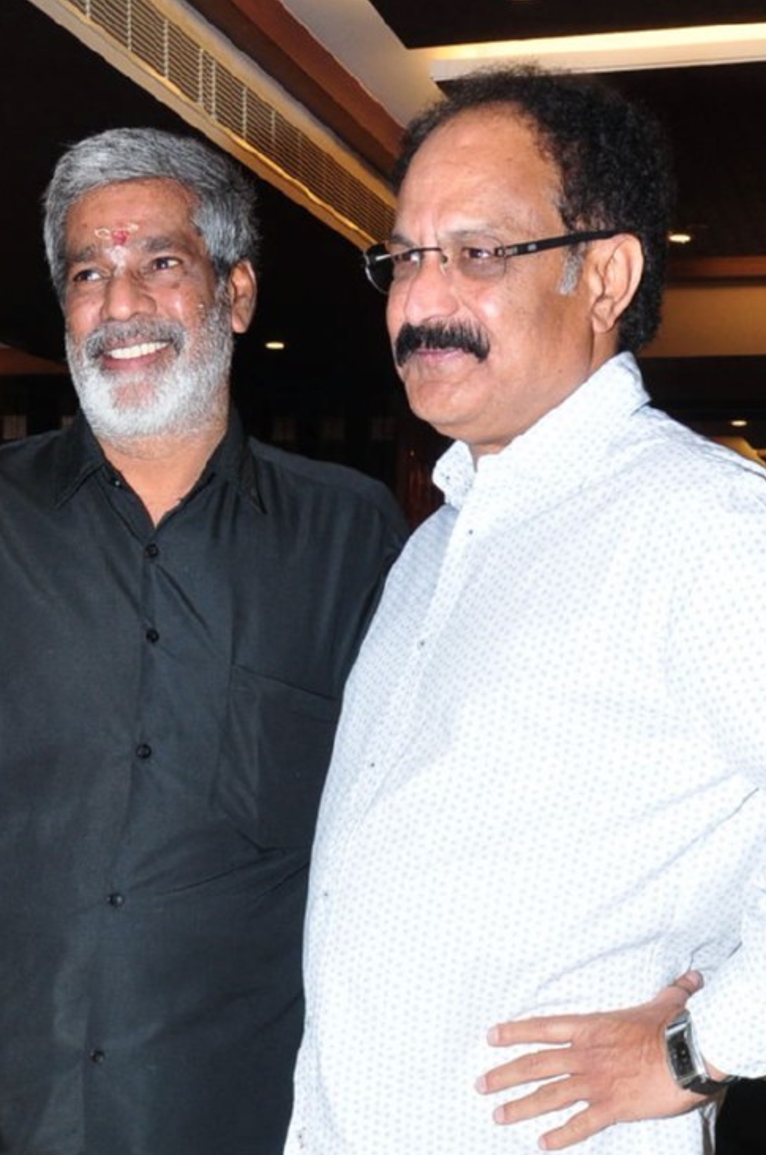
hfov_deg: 19.9
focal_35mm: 68
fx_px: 2177
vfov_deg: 28.2
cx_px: 232
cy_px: 1113
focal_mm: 22
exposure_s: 1/125
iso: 500
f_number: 10
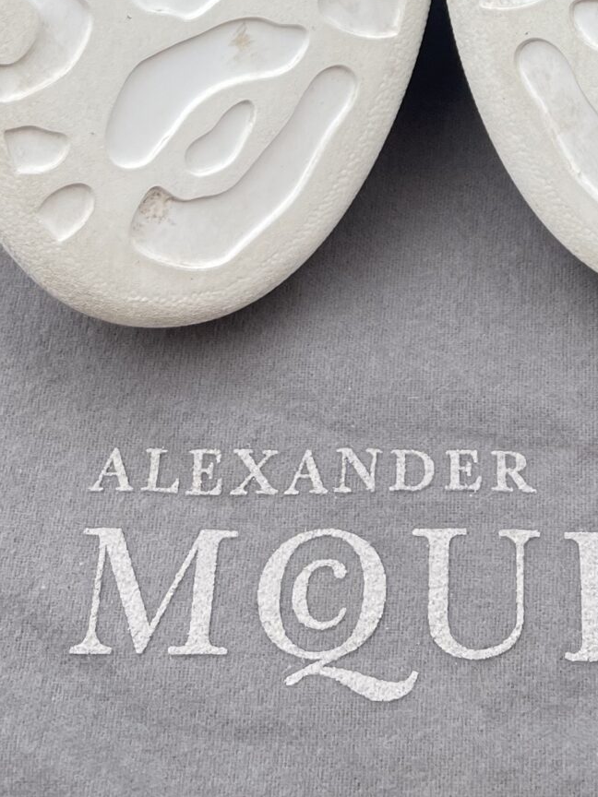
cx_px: 486
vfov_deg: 21.7
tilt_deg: -51.6
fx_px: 1774
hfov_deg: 18.9
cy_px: -352
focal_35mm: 77
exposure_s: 1/316
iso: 32
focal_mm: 5.1
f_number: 1.6
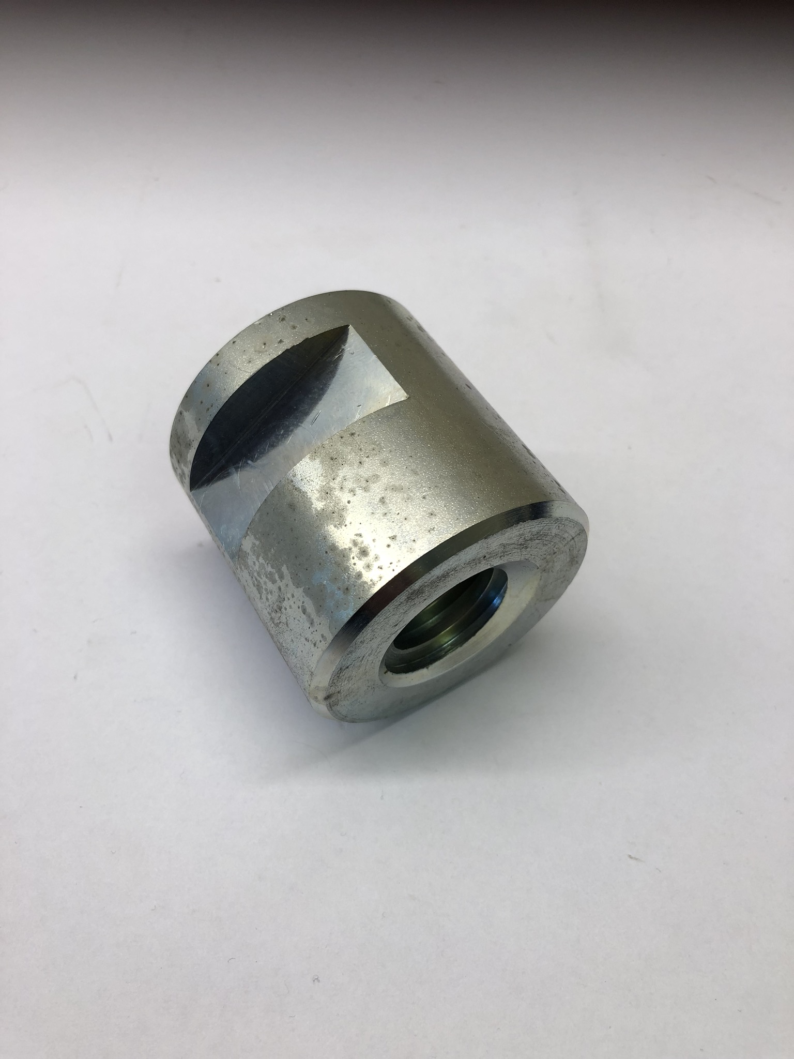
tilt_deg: -55.1
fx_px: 856
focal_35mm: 28
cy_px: 530
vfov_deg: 63.4
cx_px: 397
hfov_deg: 49.7
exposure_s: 1/100
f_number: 1.8
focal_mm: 3.99
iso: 32
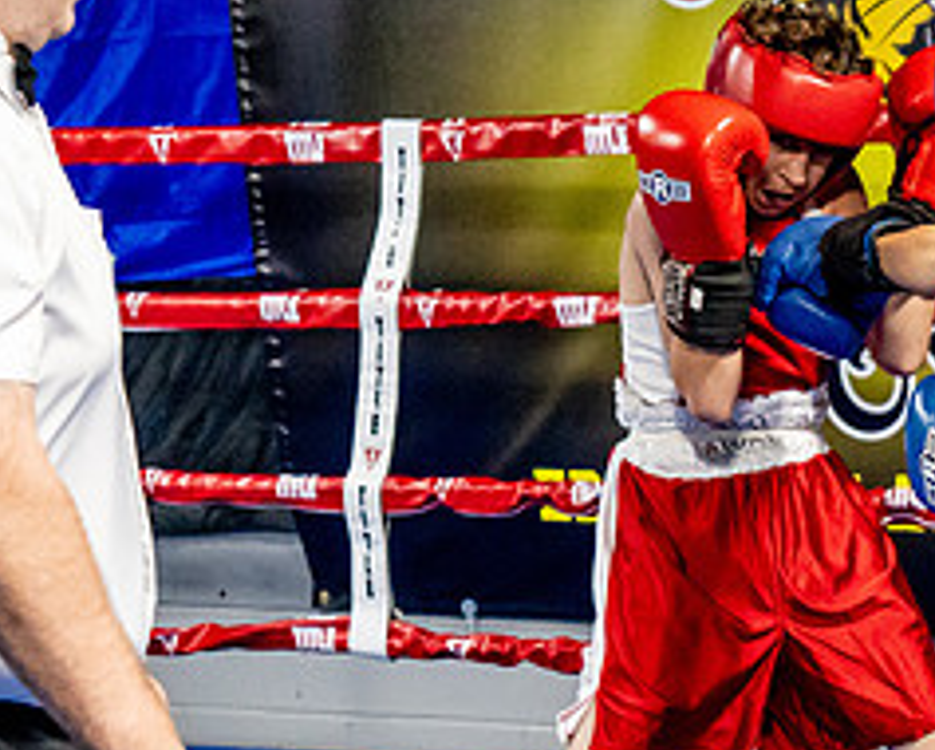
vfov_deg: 11.6
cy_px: 495
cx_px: 1030
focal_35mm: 133
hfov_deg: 14.1
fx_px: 3683
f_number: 2.8
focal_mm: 35
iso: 5000
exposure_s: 1/800
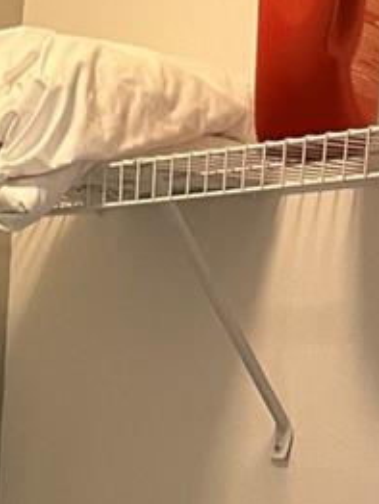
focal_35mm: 119
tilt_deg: -15.6
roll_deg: -1.0
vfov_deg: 14.7
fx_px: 1734
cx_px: -187
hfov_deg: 11.9
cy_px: 868
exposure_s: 1/60
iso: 200
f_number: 1.6
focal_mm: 5.1
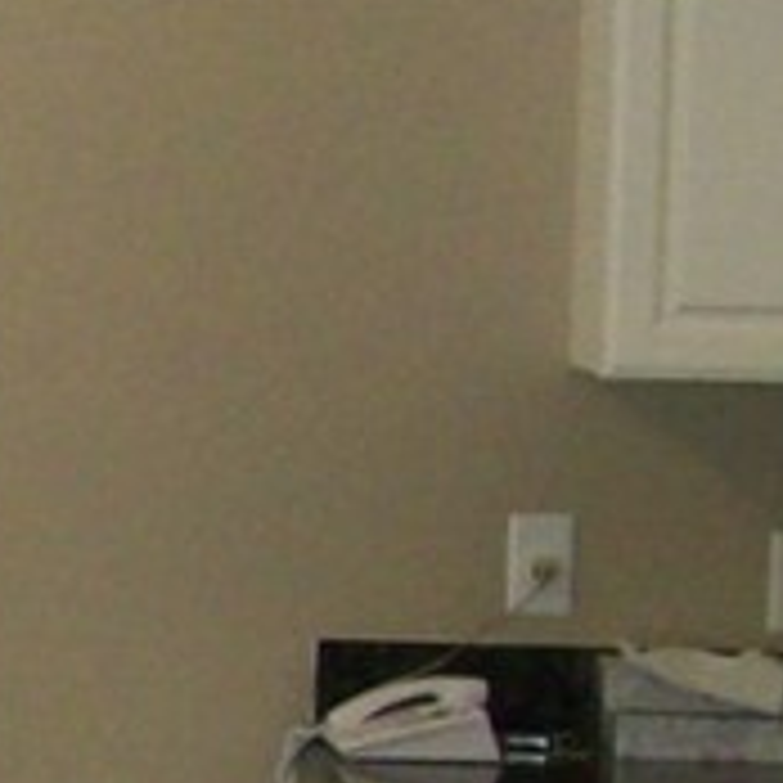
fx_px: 4786
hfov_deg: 8.6
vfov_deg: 9.3
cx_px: -1004
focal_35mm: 187
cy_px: 544
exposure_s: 1/77.7
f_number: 2.7
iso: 200
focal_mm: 6
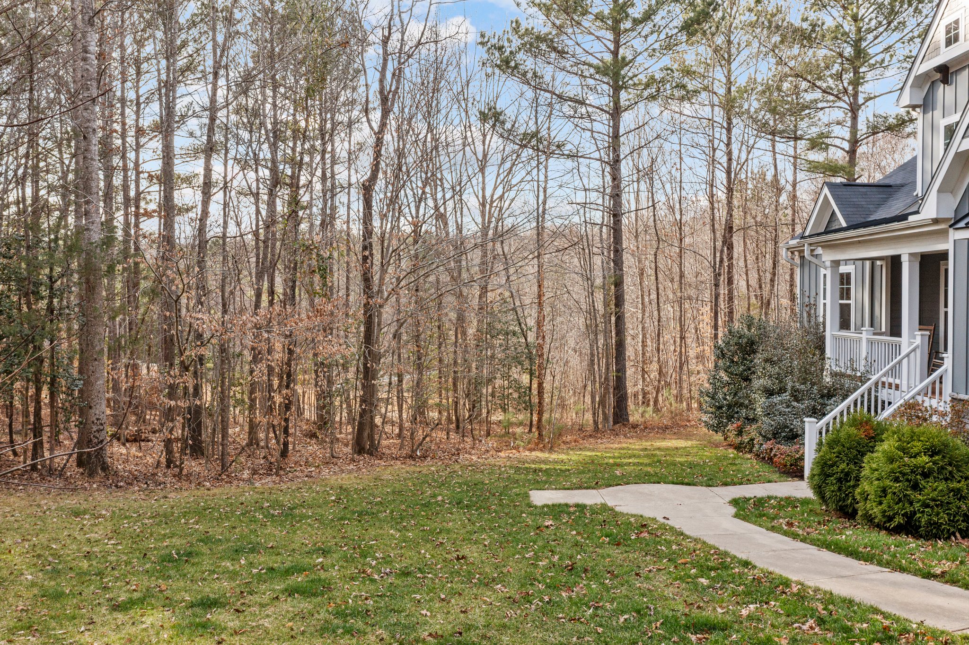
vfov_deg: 46.4
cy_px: 322
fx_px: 753
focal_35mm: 28
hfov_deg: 65.5
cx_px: 484
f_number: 5
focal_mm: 10.26
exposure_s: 1/200
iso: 100
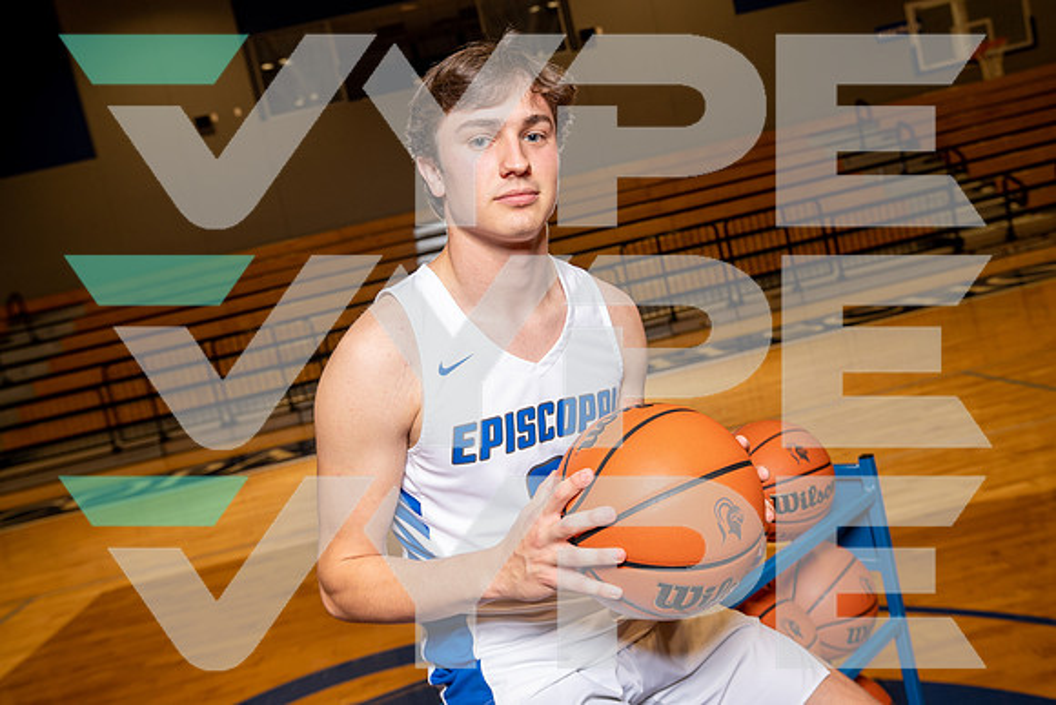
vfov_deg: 41.1
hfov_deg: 58.7
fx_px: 939
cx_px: 528
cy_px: 352
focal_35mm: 32
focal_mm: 32
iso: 400
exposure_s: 1/250
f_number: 4.5
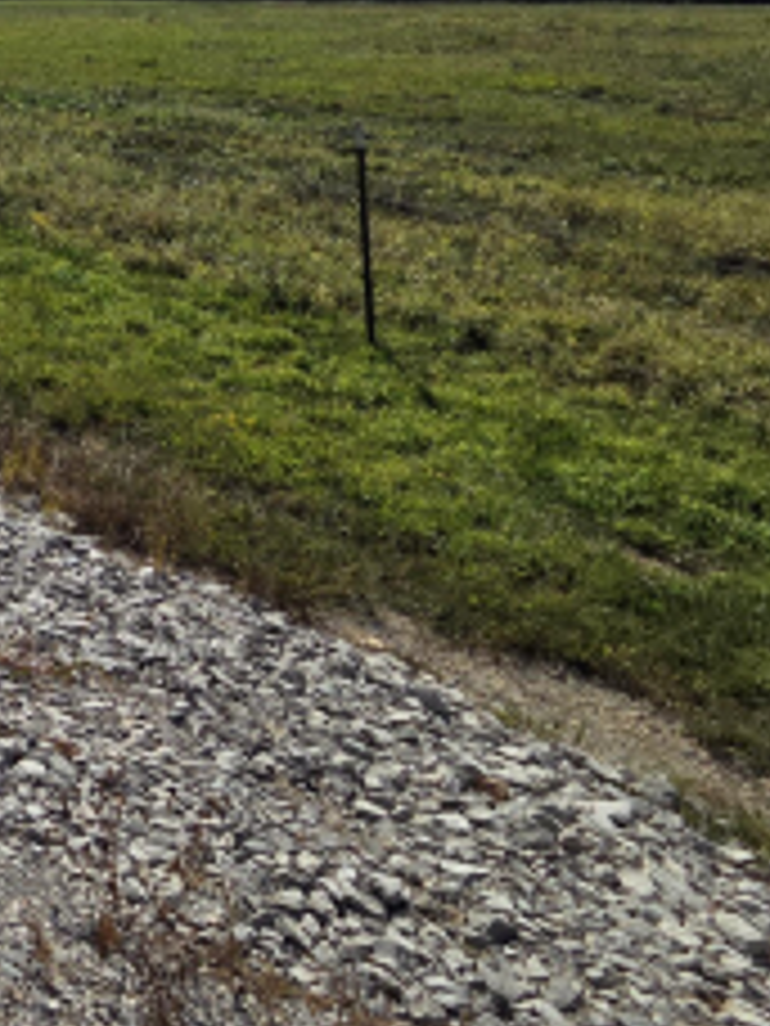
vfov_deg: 43.9
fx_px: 1127
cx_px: -543
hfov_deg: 23.6
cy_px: 72
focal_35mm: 38
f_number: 2.2
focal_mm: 2.2
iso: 50
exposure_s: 1/4032
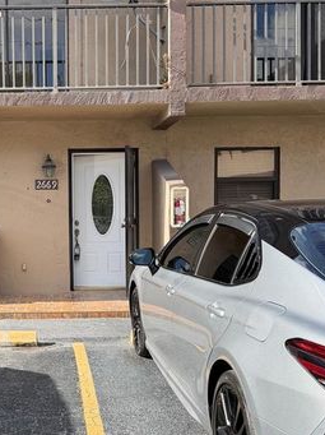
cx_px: 46
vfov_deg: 40.4
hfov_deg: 29.8
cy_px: 240
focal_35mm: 47
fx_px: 589
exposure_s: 1/1464
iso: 80
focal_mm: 6.76
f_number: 1.78
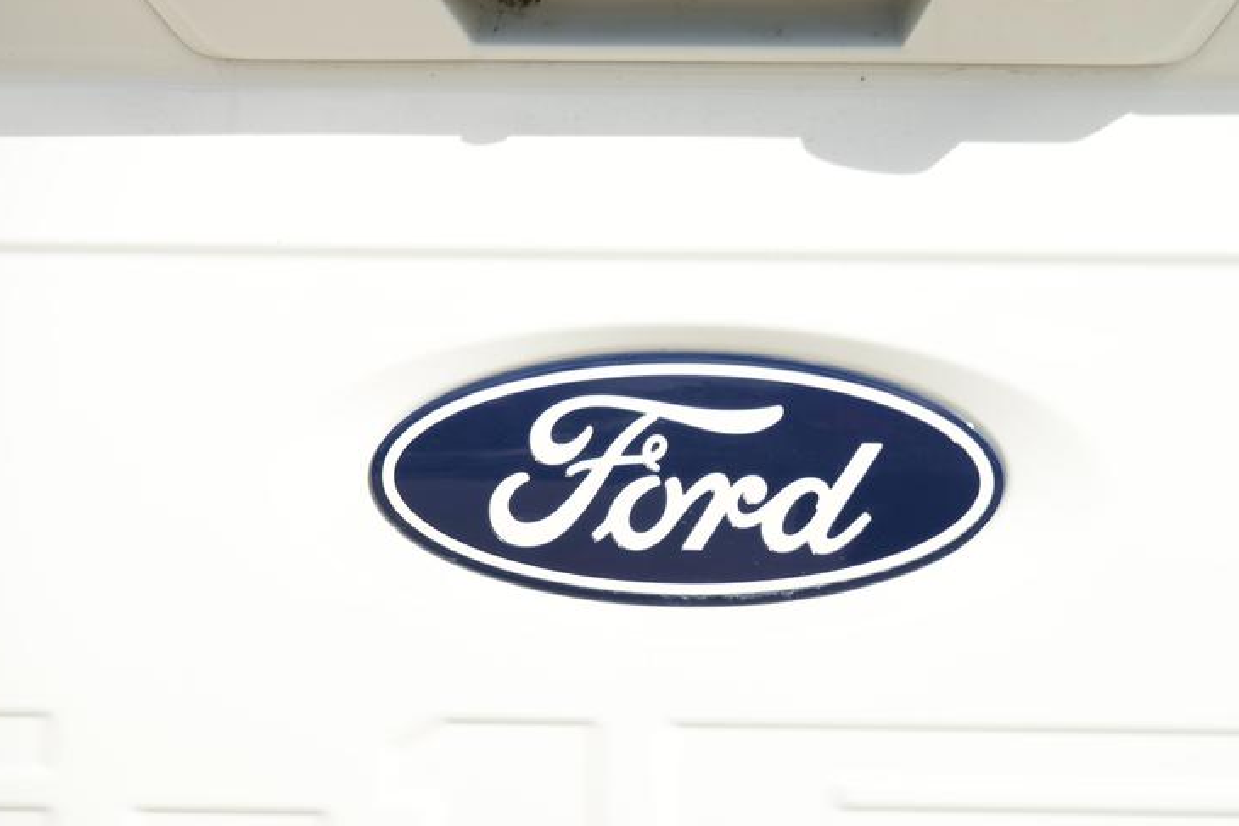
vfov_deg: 7.5
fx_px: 6334
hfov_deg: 11.2
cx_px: 684
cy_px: 468
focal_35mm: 184
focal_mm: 70
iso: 250
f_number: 2.8
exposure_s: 1/50
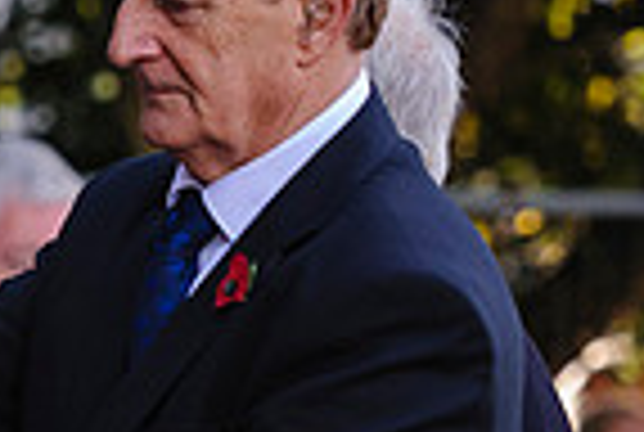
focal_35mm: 696
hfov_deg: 3.0
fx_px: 12477
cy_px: 486
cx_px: -231
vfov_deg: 2.0
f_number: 4.8
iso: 800
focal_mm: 140
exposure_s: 1/500
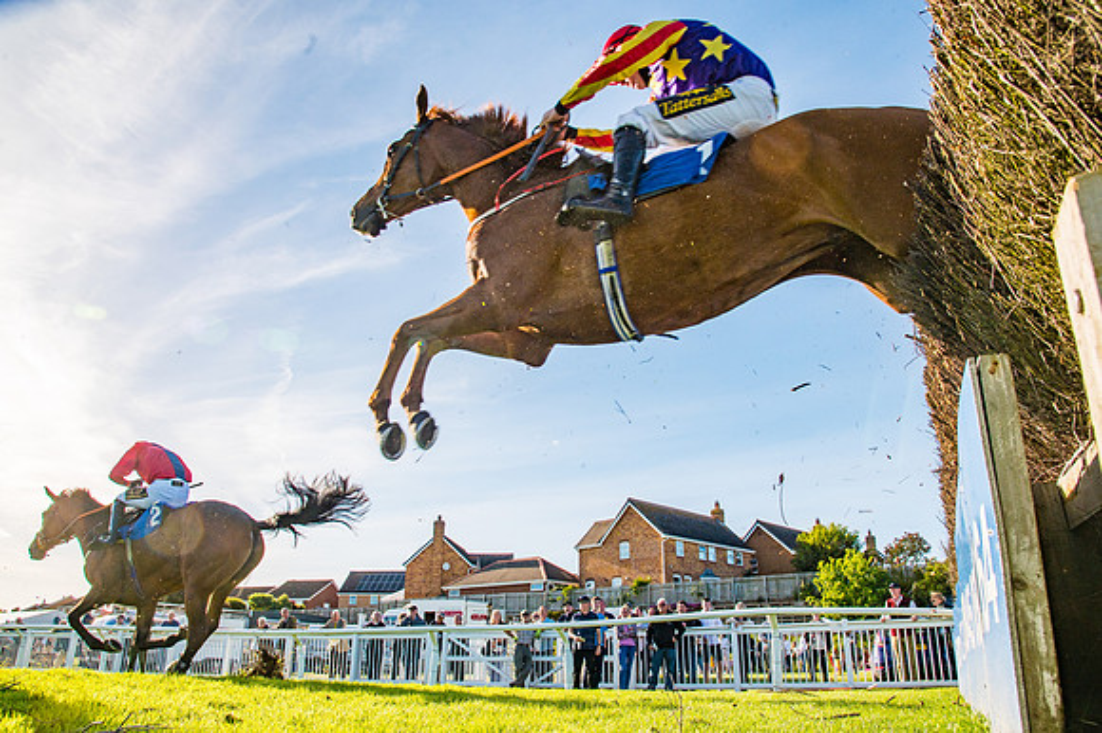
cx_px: 541
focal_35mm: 26
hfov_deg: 70.2
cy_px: 375
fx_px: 783
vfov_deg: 50.2
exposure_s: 1/1000
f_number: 8
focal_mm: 24
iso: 500
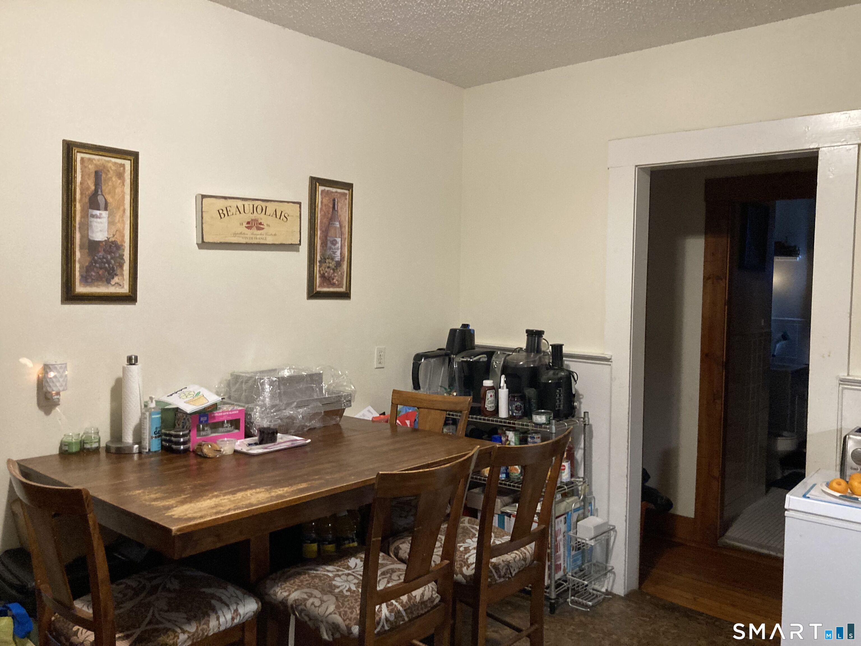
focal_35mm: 28
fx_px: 696
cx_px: 430
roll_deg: -0.7
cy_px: 323
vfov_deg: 49.7
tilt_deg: -0.6
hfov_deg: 63.4
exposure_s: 1/30
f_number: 1.8
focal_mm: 3.99
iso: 320
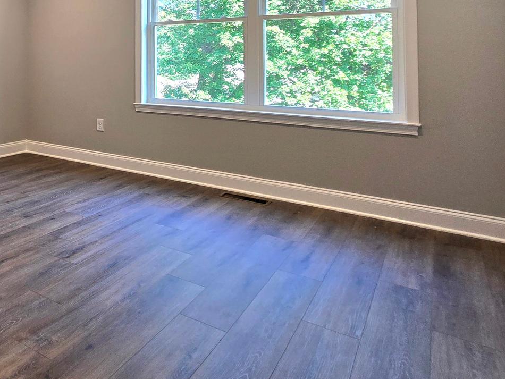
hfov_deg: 49.5
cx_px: -18
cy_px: 51
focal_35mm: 28
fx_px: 409
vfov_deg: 45.9
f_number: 2.2
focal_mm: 2.2
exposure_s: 1/60.2
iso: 80
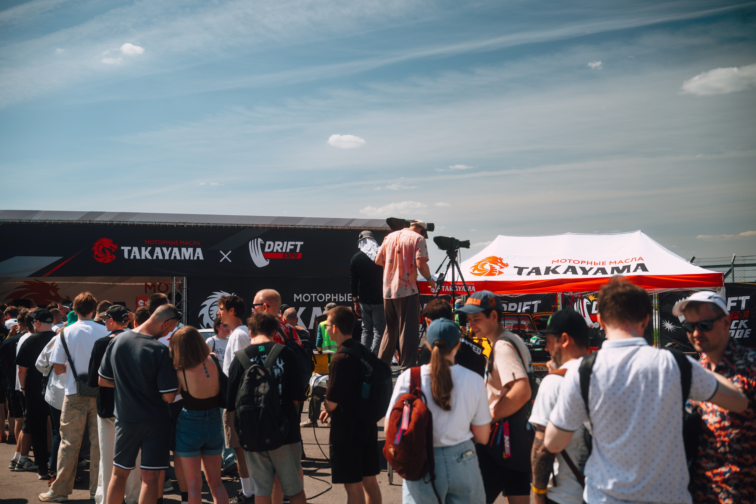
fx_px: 840
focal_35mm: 40
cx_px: 378
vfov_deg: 33.4
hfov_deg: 48.4
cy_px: 252
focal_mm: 40
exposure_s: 1/640
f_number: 3.5
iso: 100
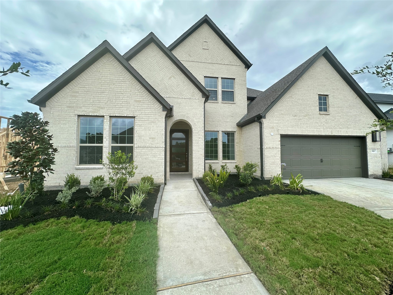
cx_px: 196
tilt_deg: +3.1
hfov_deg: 102.1
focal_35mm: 14
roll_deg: +0.2
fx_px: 159
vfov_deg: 85.7
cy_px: 148
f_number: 2.2
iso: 40
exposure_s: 1/1366
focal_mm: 2.22
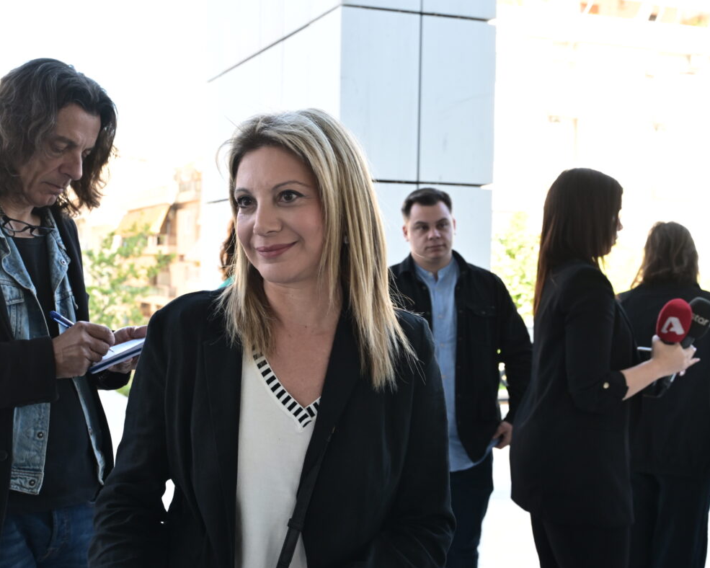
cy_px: 283
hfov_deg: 38.7
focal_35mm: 48
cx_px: 305
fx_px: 1009
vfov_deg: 31.5
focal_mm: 28
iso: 800
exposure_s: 1/320
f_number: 4.5
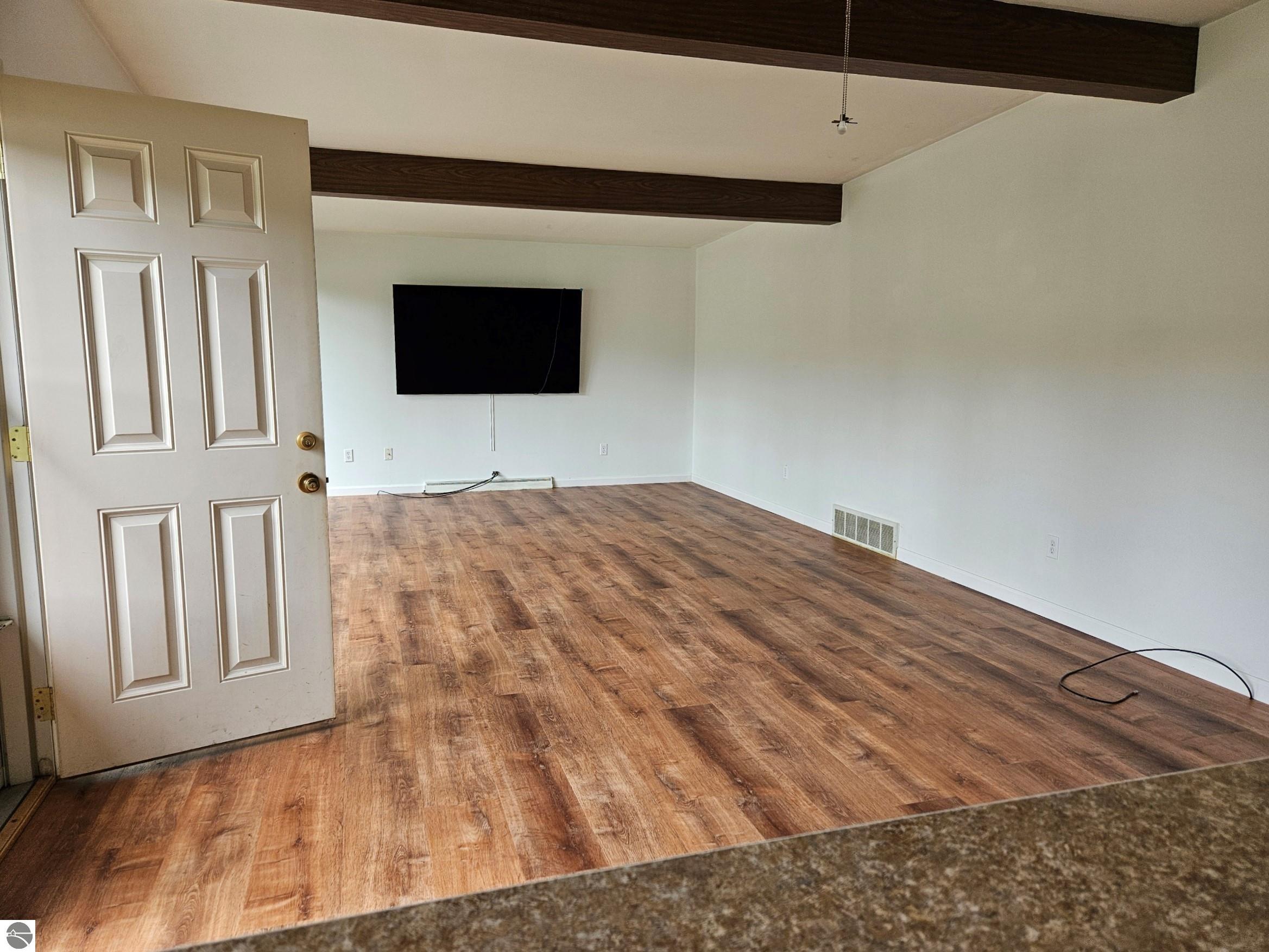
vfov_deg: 58.9
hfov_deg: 73.9
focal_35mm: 23
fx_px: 843
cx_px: 634
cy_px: 476
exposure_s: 1/182
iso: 80
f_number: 1.8
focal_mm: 5.4
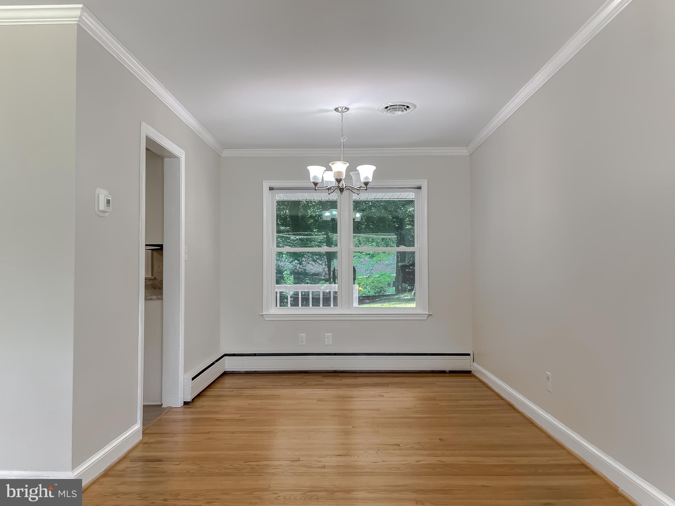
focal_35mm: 25
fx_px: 487
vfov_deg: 54.9
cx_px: 338
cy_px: 253
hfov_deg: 69.4
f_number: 1.6
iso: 50
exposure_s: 1/120
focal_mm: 5.1
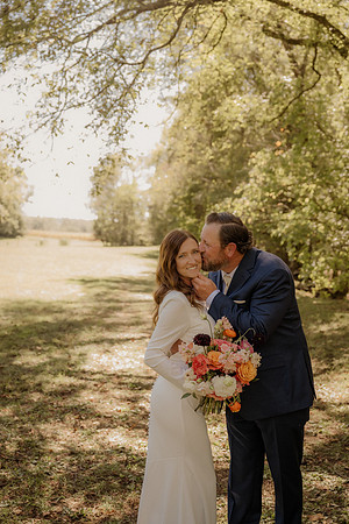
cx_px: 174
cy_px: 262
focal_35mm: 42
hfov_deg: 31.9
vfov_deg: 46.4
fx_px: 611
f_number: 3.5
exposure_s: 1/320
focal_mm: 42
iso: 400
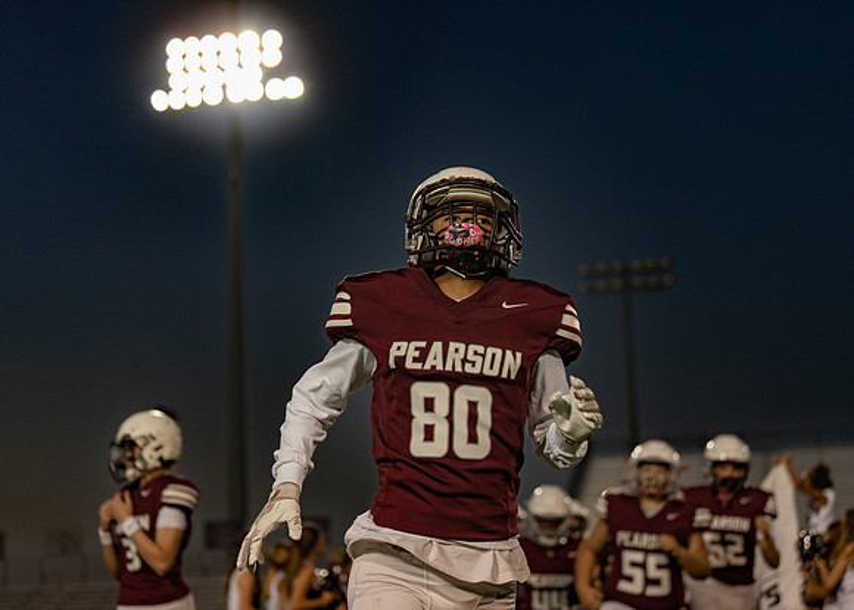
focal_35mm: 74
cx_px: 416
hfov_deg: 26.7
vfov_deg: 19.2
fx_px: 1797
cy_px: 305
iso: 1000
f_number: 2.8
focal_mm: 70
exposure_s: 1/1000
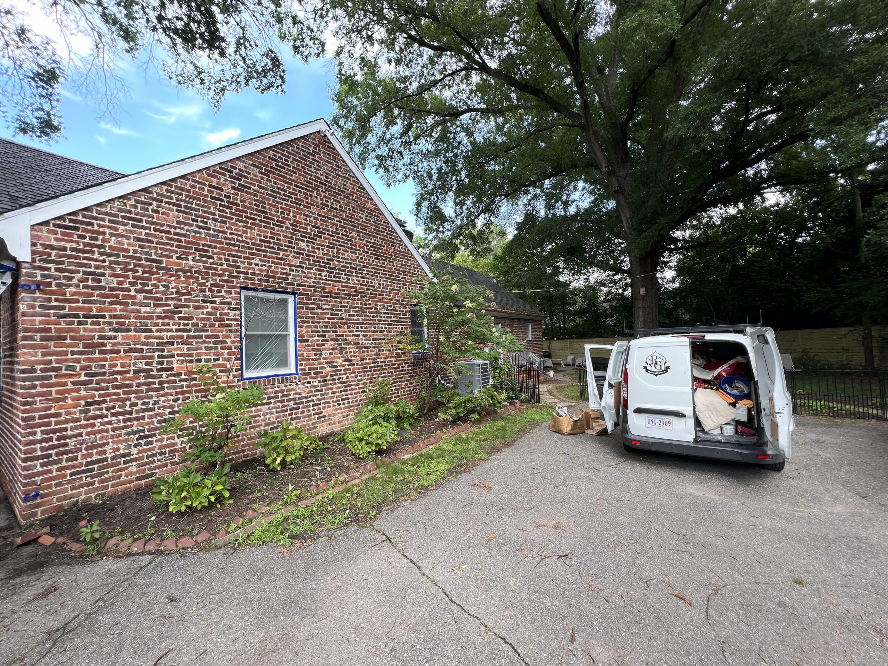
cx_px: 444
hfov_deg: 106.2
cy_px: 333
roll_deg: +1.6
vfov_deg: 89.9
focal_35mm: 13
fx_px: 333
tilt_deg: +1.5
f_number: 1.8
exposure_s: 1/102
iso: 32
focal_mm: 1.57
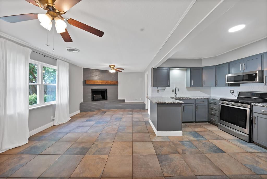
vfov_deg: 90.1
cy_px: 90
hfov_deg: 112.6
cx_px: 134
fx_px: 89
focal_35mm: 12
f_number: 9
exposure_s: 1/2
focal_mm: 12
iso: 640
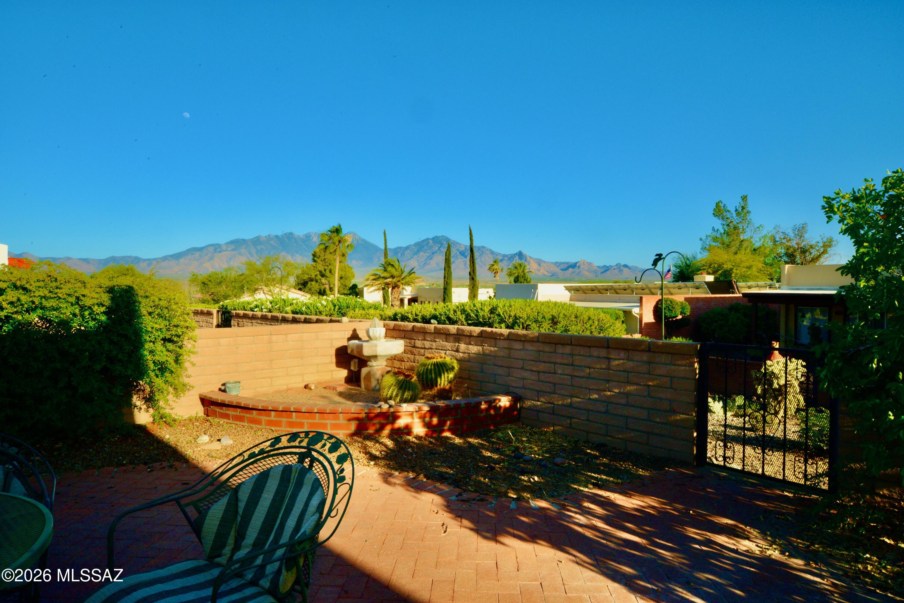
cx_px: 452
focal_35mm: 24
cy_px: 302
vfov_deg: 53.1
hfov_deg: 73.7
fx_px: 603
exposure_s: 1/160
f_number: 25
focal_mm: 24
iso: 800
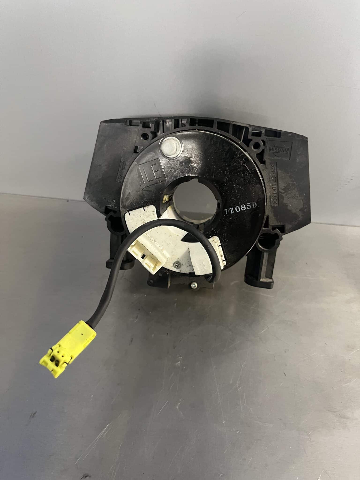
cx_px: 180
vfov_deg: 67.3
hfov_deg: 53.1
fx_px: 361
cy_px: 240
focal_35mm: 26
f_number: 1.6
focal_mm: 5.1
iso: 400
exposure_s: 1/50
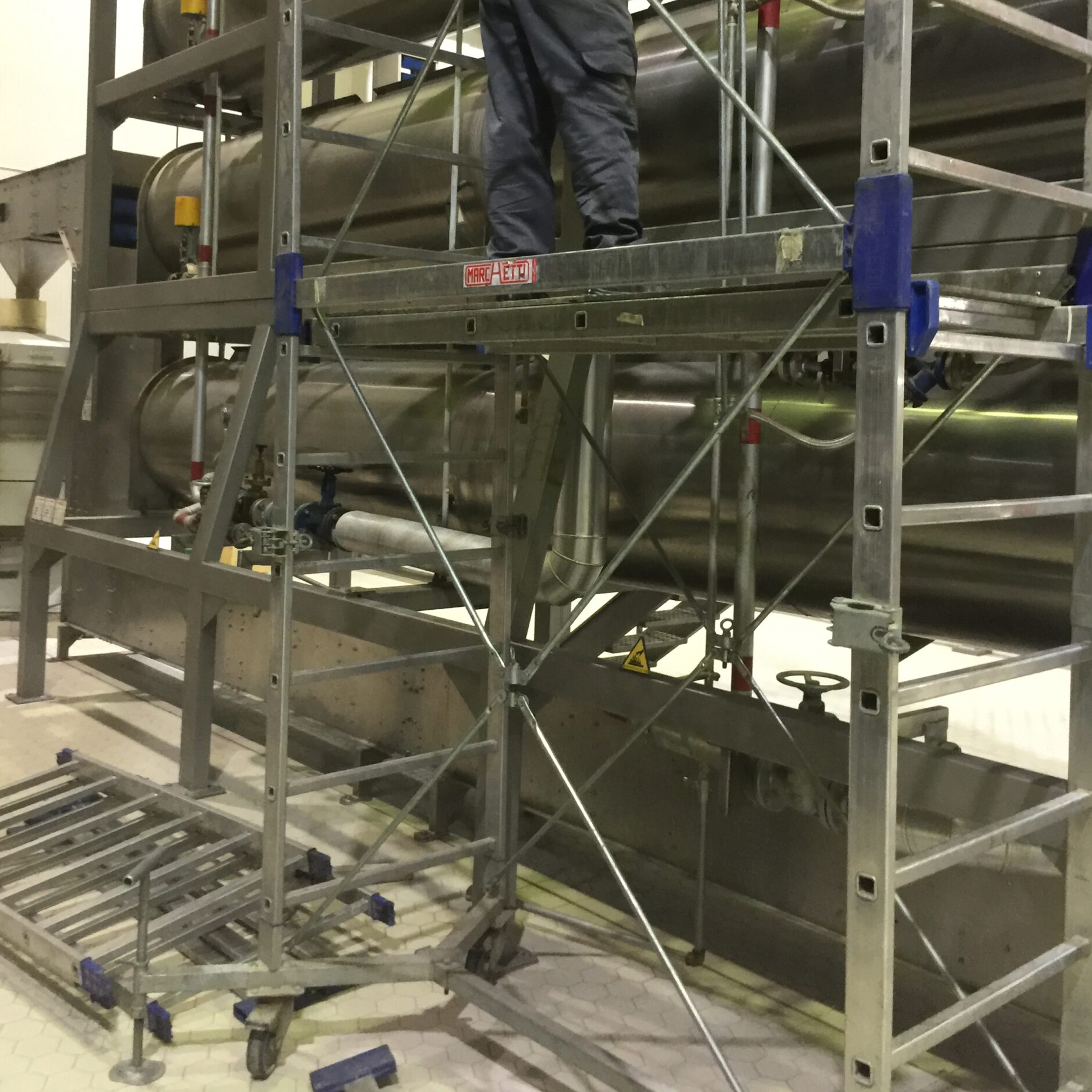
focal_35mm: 35
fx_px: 1249
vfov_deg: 46.7
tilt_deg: +1.1
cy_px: 393
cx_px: 540
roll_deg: -3.0
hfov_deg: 47.2
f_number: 2.2
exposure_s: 1/10
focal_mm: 4.15
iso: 100
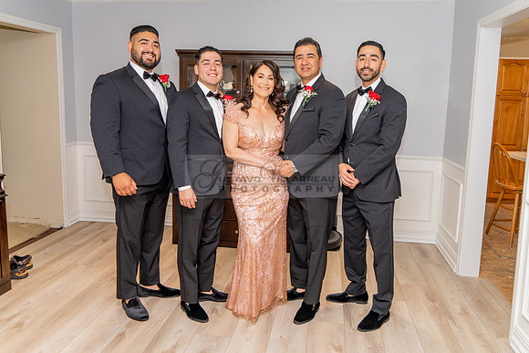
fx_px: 402
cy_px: 153
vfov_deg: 47.3
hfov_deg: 66.7
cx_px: 275
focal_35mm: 27
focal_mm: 24
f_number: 4
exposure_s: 1/160
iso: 640
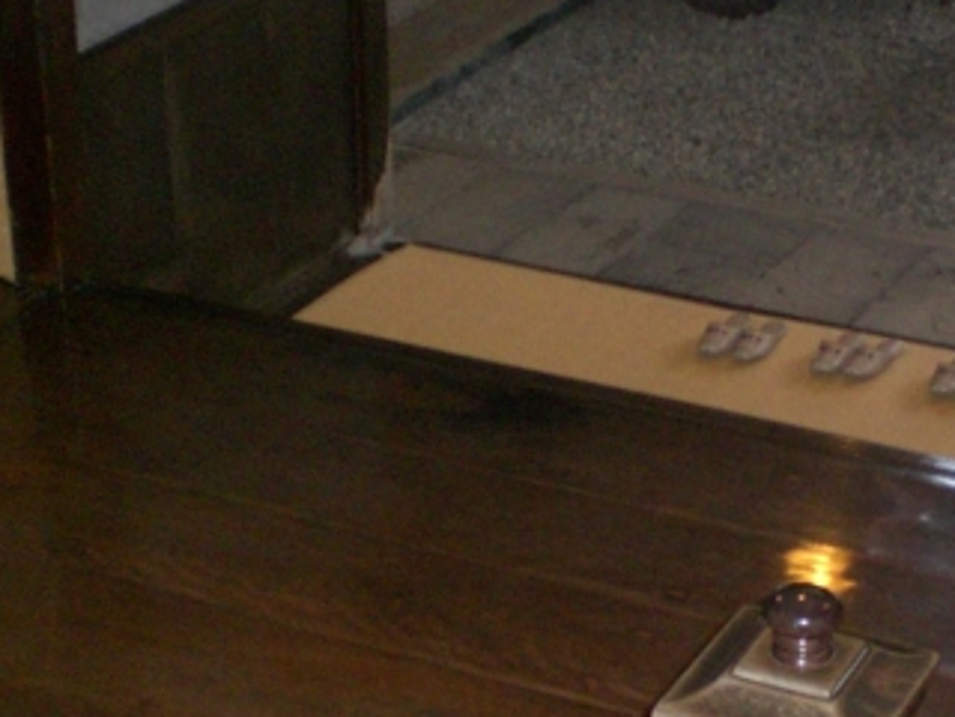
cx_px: 824
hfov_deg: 20.3
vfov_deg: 15.6
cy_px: 376
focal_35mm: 95
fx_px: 2621
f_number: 3.1
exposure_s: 1/60
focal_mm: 6.3
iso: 200
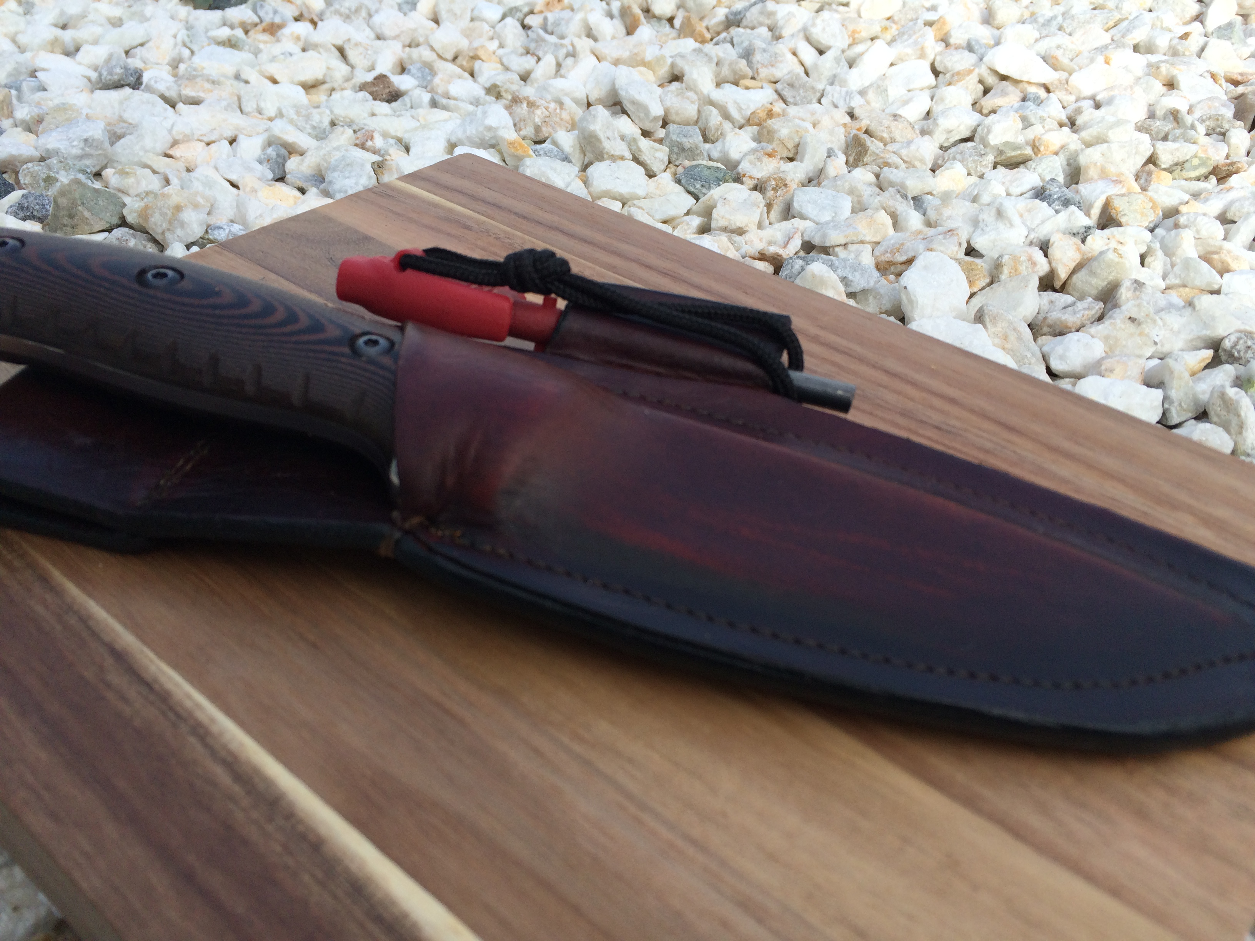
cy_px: 470
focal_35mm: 29
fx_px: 1051
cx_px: 628
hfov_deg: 61.7
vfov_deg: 48.2
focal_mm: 4.15
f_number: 2.2
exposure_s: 1/977
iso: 32
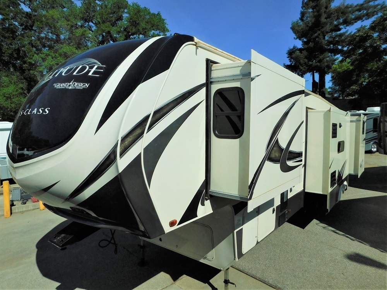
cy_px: 145
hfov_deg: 74.0
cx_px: 194
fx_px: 257
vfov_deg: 58.8
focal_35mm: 23
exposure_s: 1/1250
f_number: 3
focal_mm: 4
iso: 125
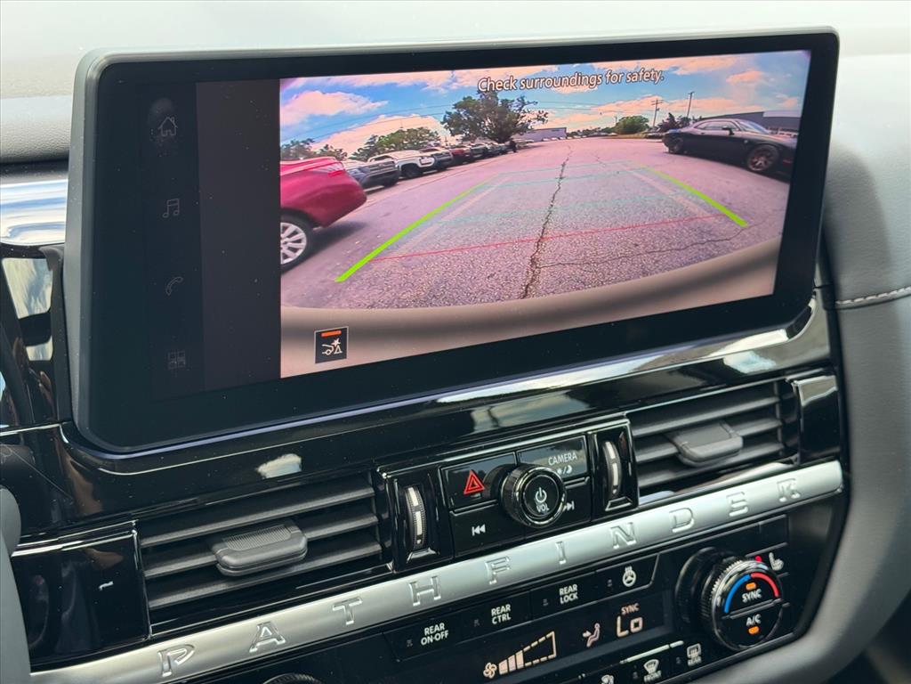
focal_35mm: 48
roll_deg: -4.8
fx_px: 1263
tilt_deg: -27.4
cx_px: 456
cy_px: 342
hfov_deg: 39.7
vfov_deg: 30.3
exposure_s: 1/106
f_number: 1.78
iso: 100
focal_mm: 6.76
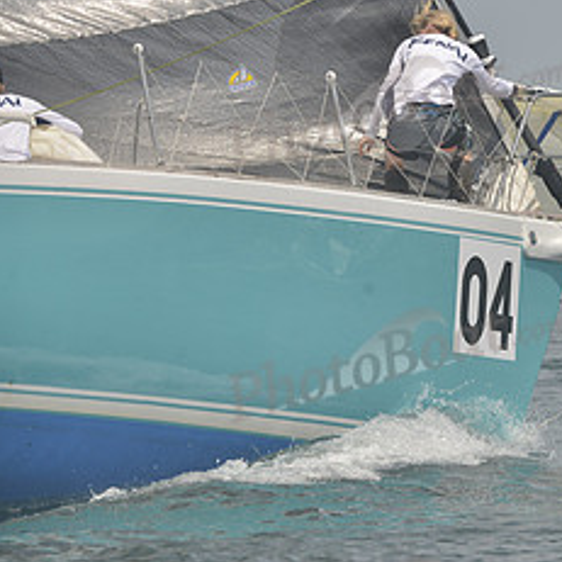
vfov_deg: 3.9
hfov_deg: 3.9
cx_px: 698
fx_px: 8247
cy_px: 198
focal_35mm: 449
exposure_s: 1/1000
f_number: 8
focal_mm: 210
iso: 280
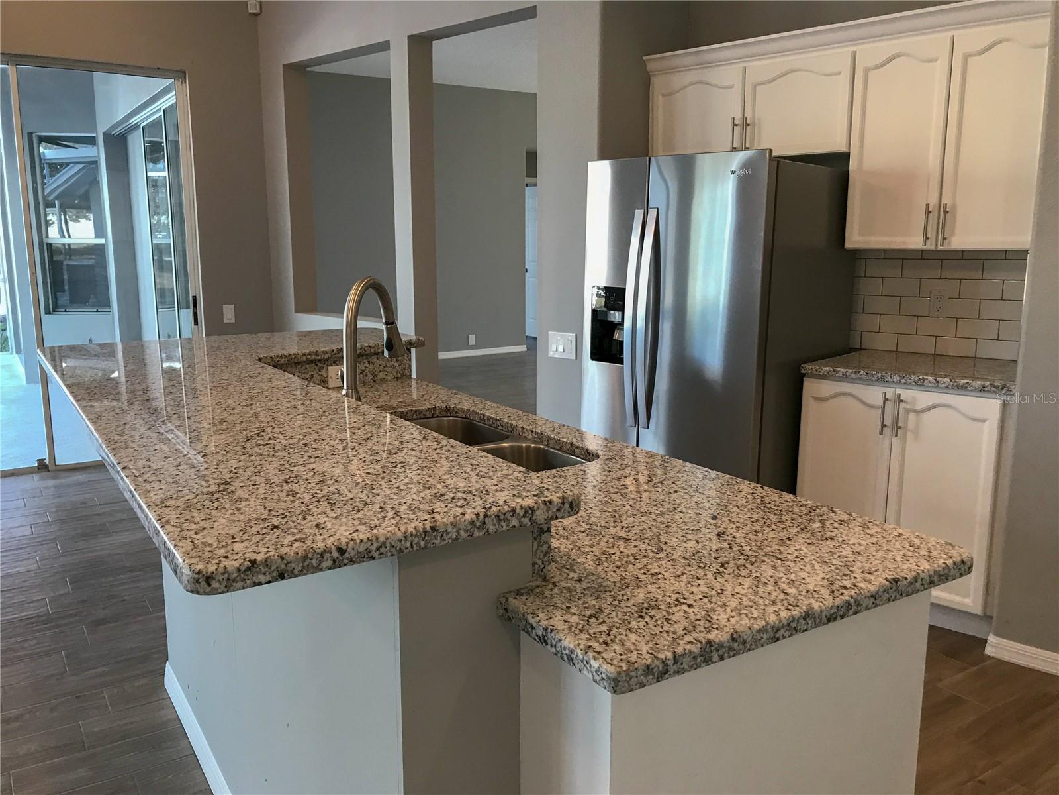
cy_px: 398
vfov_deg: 49.7
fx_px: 857
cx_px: 530
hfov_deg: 63.4
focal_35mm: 28
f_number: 1.8
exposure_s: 1/30
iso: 32
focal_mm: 3.99
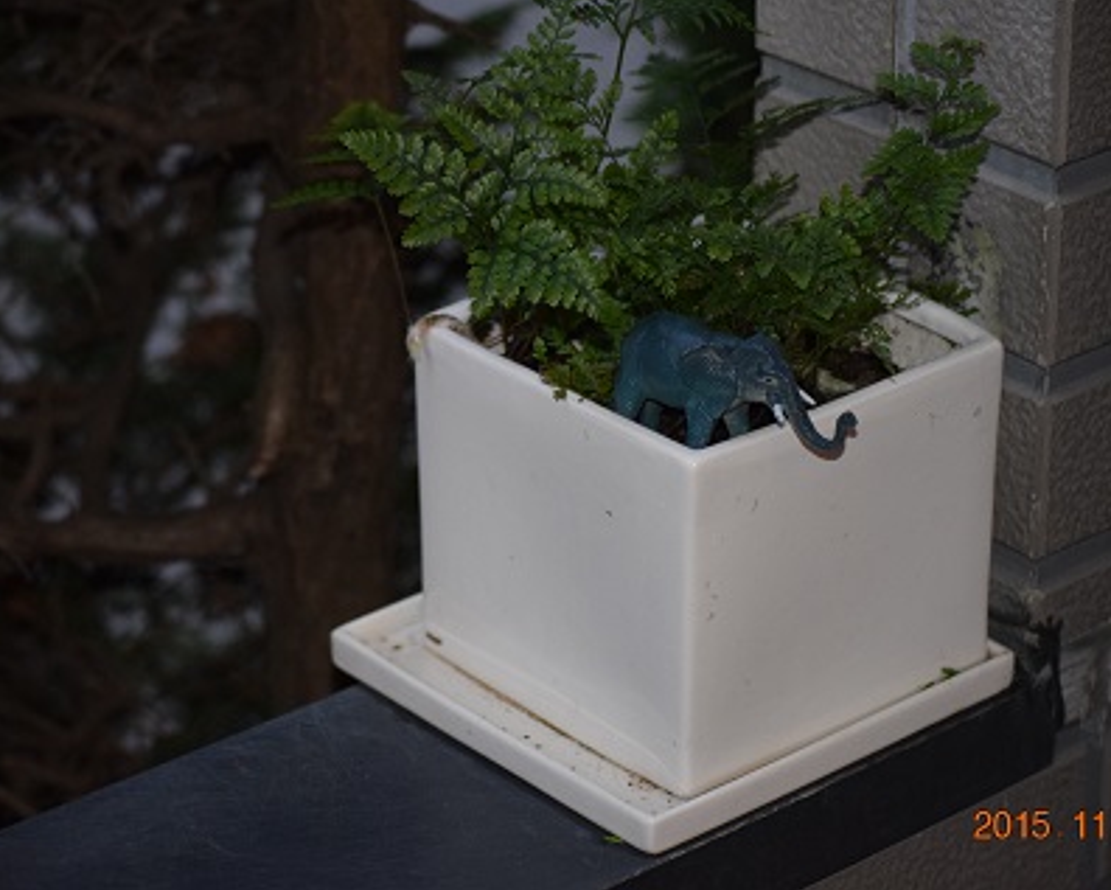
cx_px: 620
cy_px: 444
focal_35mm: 116
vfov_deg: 13.3
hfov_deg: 16.6
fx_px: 3815
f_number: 4.2
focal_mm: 68
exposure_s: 1/60
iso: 2500
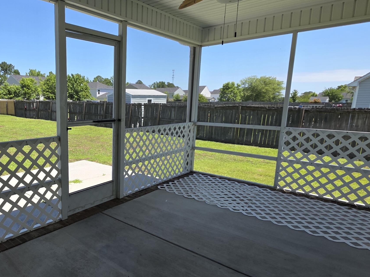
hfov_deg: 69.3
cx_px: 95
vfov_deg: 58.8
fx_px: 246
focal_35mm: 23
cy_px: 147
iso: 40
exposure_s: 1/643
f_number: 1.9
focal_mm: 2.2
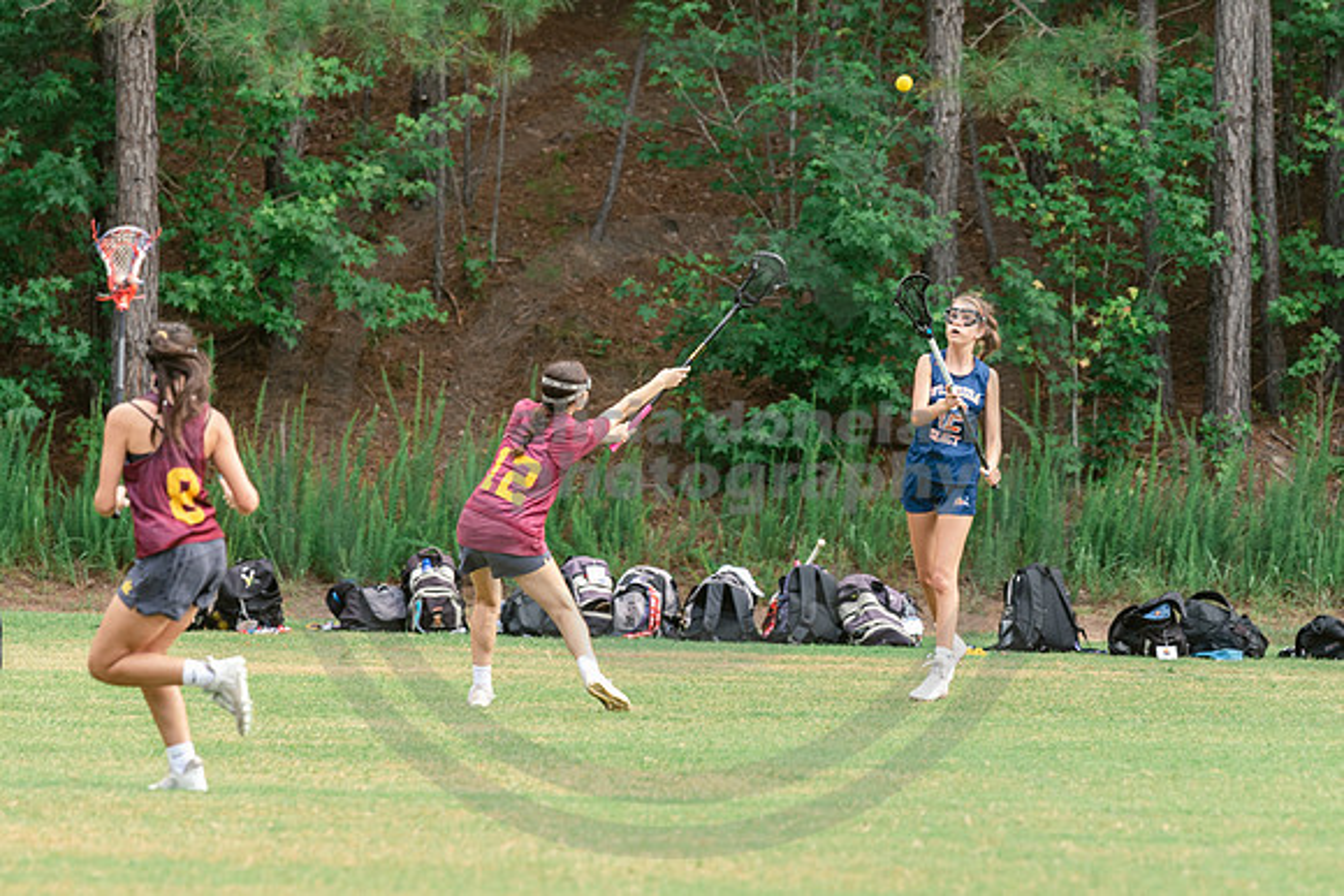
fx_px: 12457
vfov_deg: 4.1
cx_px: 948
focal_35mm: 334
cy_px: 506
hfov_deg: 6.2
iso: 250
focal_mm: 200
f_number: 3.5
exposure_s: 1/800
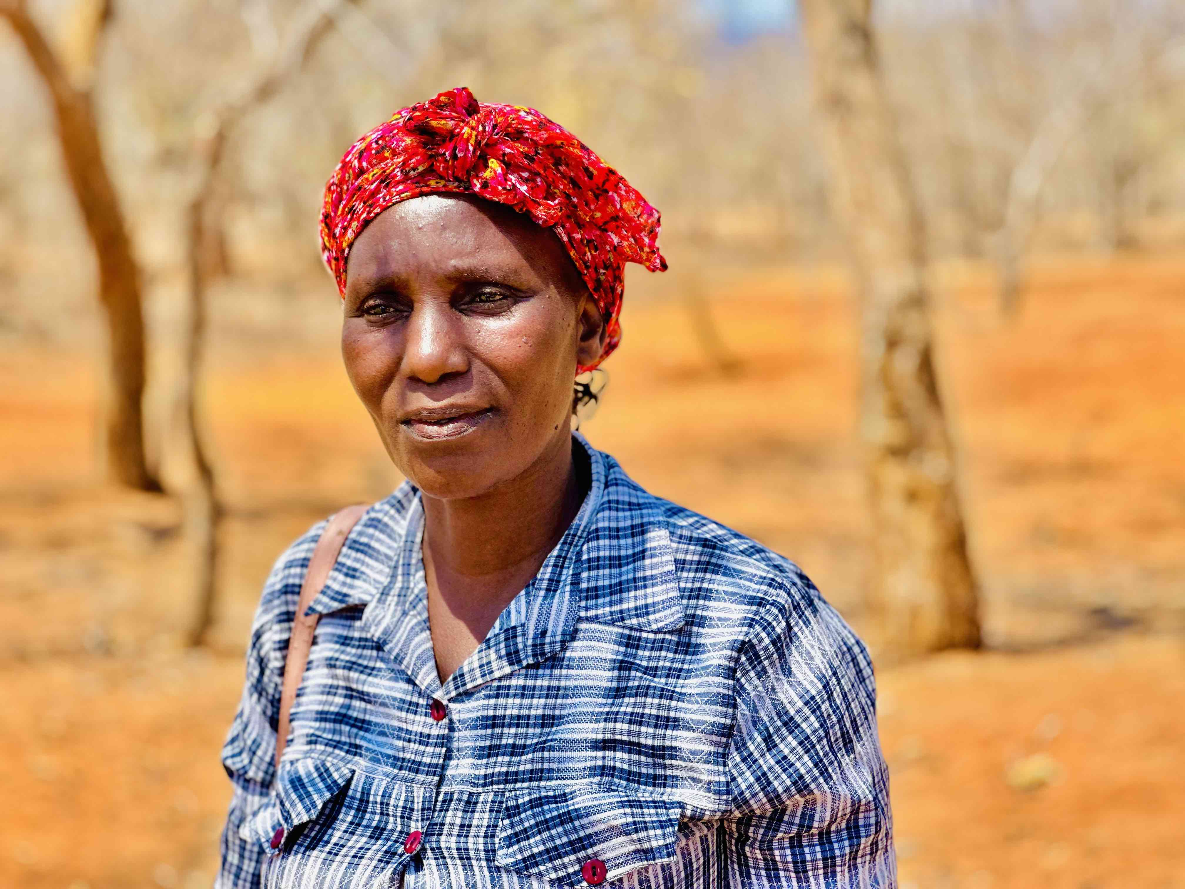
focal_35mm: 77
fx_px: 2636
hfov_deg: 25.3
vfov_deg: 19.1
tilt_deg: -6.7
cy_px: 444
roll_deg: +1.7
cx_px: 592
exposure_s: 1/201
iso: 25
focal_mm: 9
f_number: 2.8
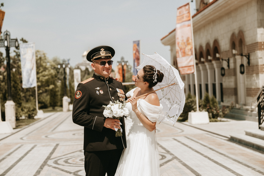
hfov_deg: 28.8
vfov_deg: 19.5
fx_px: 513
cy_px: 88
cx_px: 132
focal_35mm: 70
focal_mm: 70
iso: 250
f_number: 3.5
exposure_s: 1/250
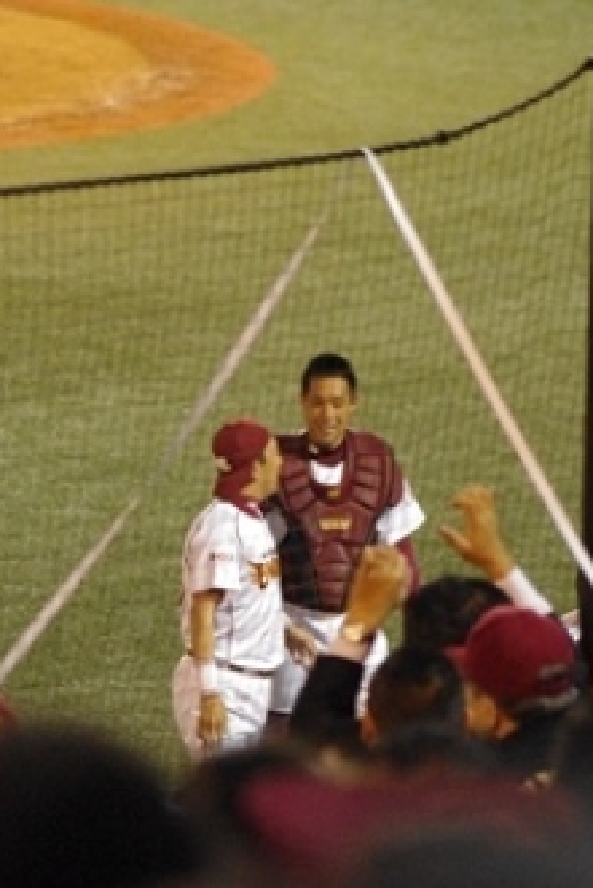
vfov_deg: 4.3
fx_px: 11748
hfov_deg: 2.9
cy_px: 444
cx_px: 341
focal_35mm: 476
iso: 6400
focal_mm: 210
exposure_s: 1/640
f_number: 5.6
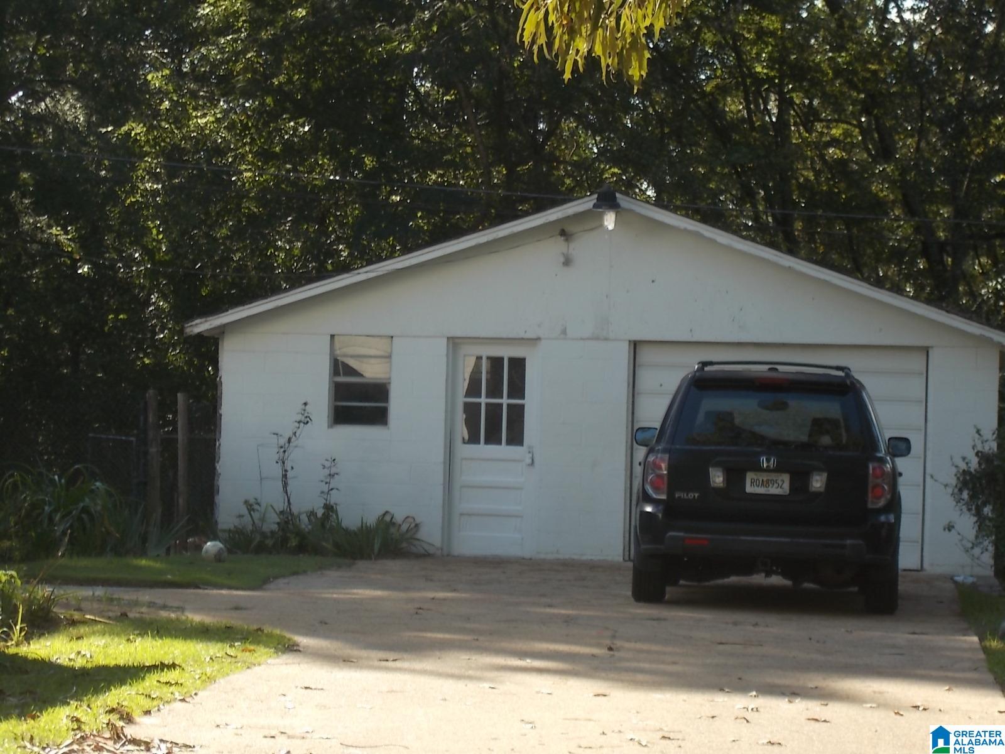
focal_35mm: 130
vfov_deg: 11.4
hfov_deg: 15.2
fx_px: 3774
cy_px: 377
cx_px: 502
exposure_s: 1/80
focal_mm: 23
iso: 80
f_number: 6.5
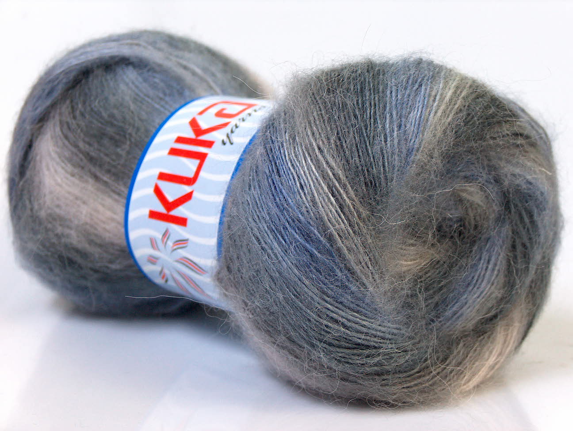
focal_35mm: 72
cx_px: 286
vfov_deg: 20.5
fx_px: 1194
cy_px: 216
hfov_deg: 27.0
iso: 200
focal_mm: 14.73
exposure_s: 1/22.6
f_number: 2.9
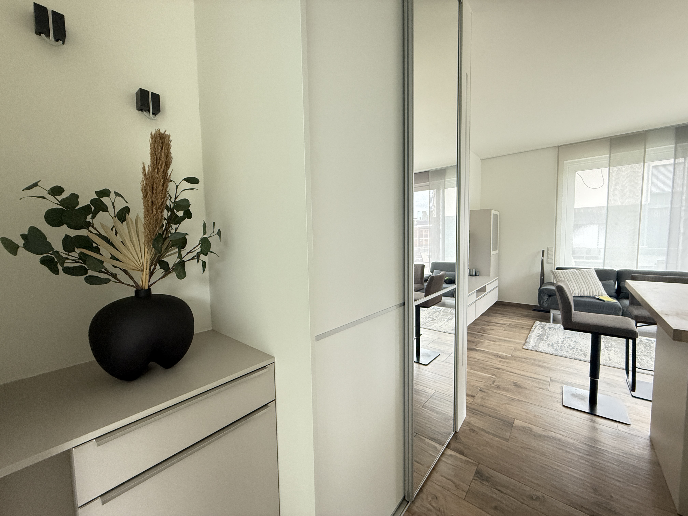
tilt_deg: -3.3
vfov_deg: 85.7
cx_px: 344
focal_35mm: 14
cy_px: 258
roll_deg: +0.7
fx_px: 278
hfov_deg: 102.1
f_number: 2.2
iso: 320
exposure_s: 1/60
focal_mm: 2.22
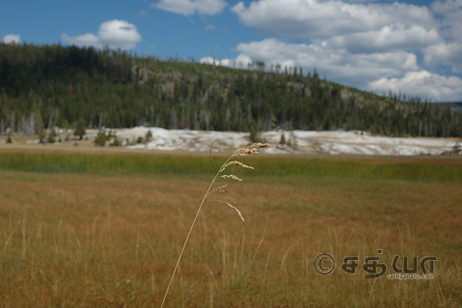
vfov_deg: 22.6
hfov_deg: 33.4
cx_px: 231
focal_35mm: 60
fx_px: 770
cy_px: 154
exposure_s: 1/250
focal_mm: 40
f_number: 8
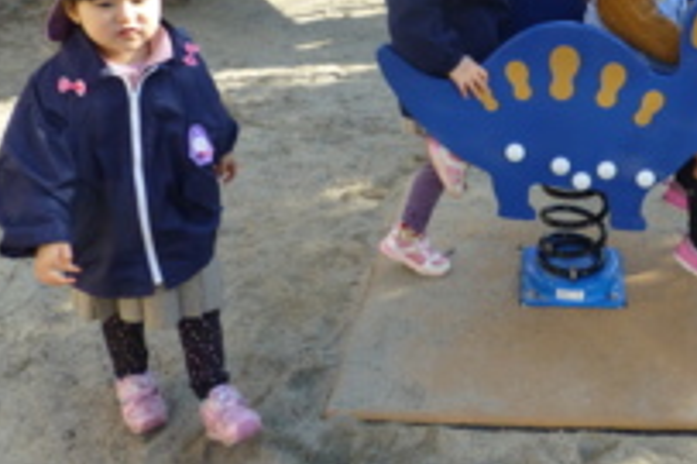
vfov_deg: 29.5
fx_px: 832
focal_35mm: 43
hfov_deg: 43.8
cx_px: 532
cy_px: 24
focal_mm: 4.3
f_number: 4
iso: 125
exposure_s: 1/250
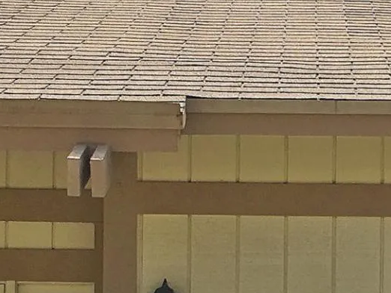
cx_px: 410
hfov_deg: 12.2
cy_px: 455
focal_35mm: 160
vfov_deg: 9.0
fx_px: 1808
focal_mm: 4.15
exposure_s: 1/1923
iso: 25
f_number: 2.2
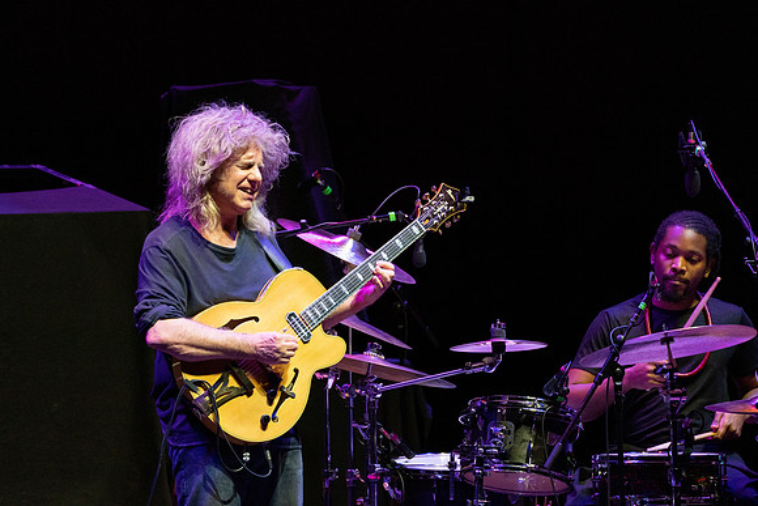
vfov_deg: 3.4
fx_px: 8424
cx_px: 379
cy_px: 253
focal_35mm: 400
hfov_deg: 5.2
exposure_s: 1/320
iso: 3200
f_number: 7.1
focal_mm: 400
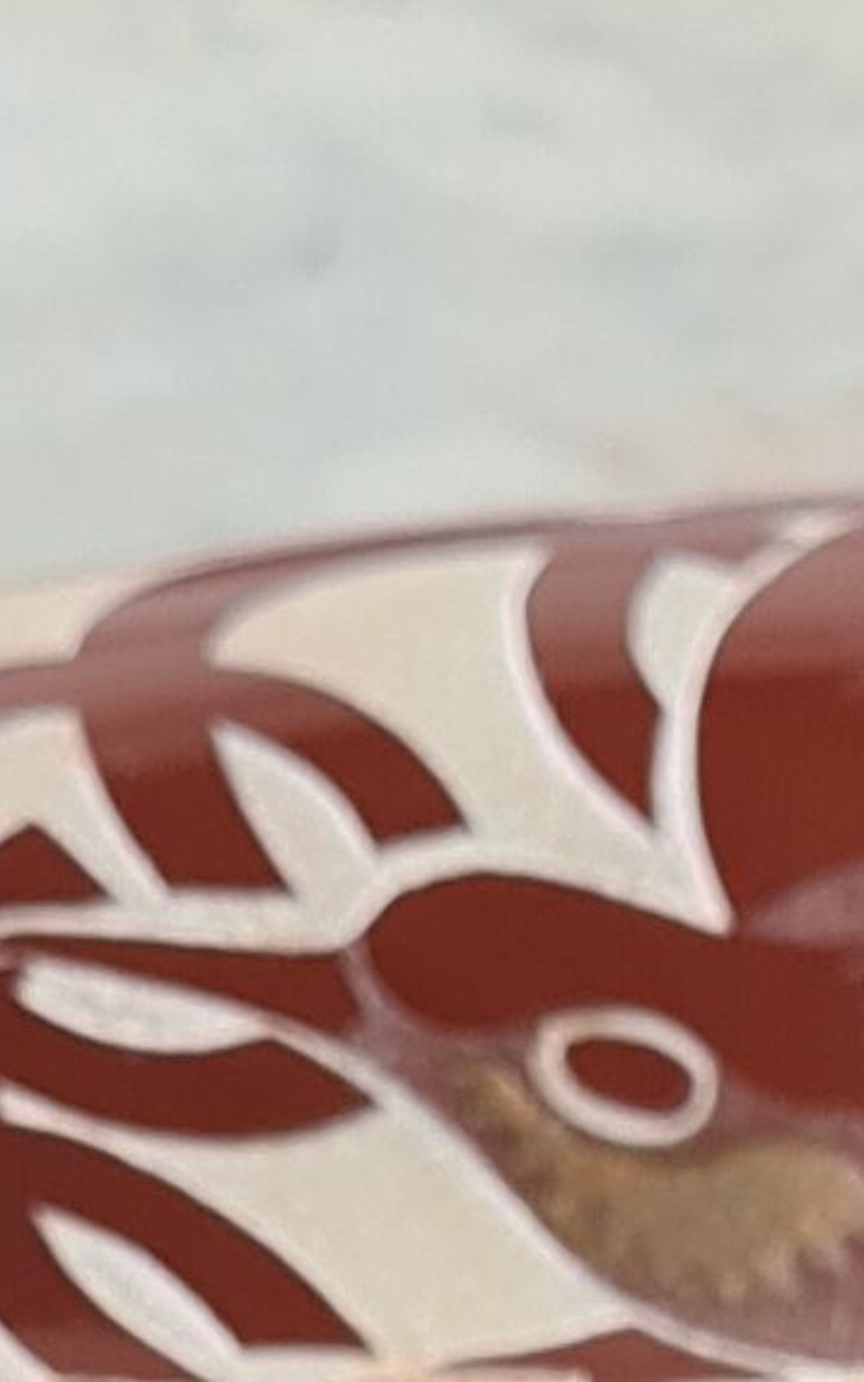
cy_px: 3266
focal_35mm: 194
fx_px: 7311
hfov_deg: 6.7
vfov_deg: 9.6
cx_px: 1079
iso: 100
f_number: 1.8
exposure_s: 1/50
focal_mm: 5.4
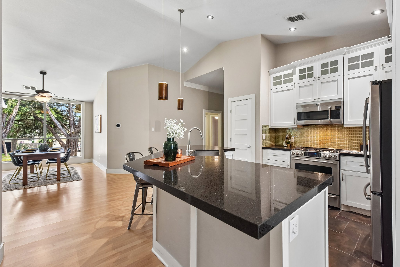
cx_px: 200
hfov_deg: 96.7
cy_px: 134
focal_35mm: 16
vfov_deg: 73.7
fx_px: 178
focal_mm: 16
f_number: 8
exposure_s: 1/15
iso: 640
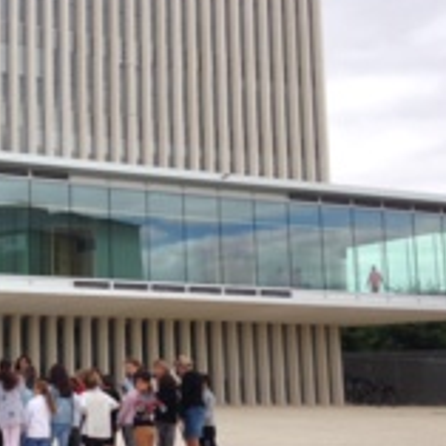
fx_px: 962
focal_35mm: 66
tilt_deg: +7.5
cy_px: 246
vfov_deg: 26.1
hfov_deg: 24.7
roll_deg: +1.1
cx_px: -11
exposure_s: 1/753
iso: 50
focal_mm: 4.12
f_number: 2.4
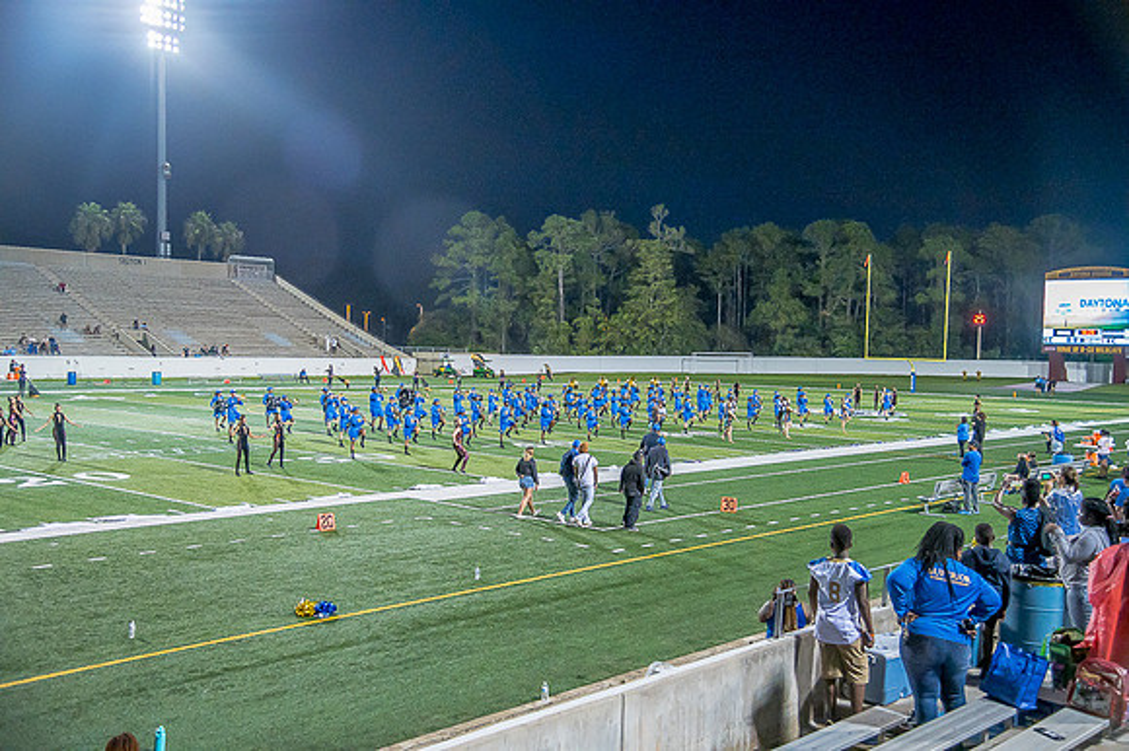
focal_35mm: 38
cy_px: 376
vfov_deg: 35.0
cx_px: 564
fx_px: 1191
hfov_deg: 50.7
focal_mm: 38
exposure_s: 1/200
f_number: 4
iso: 2000
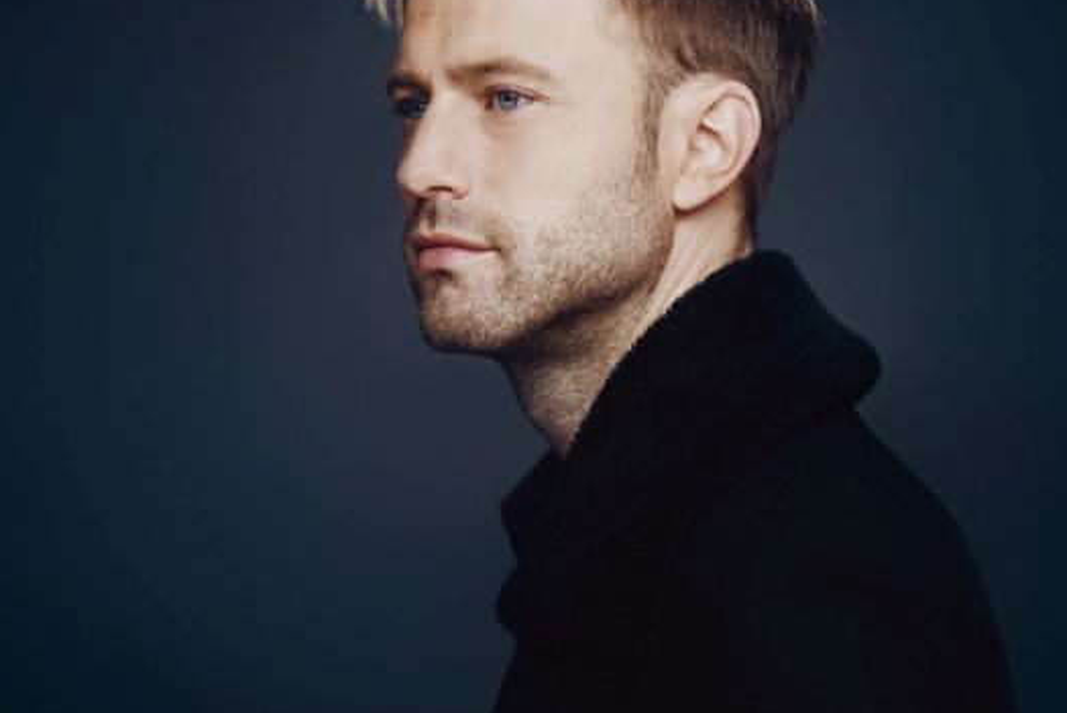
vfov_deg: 6.3
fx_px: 6524
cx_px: 534
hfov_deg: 9.4
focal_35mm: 220
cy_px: 336
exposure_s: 1/250
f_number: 2.8
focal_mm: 144
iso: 125
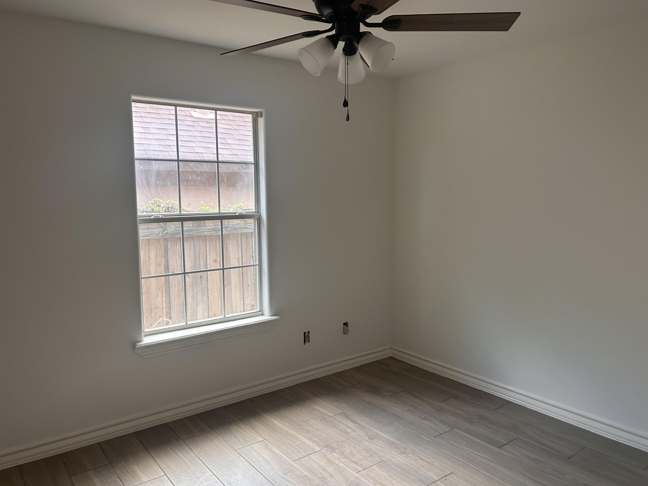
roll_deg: +0.8
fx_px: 487
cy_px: 243
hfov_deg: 67.3
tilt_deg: -5.6
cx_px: 324
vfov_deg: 53.1
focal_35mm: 26
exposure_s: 1/120
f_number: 1.5
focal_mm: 5.7
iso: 100
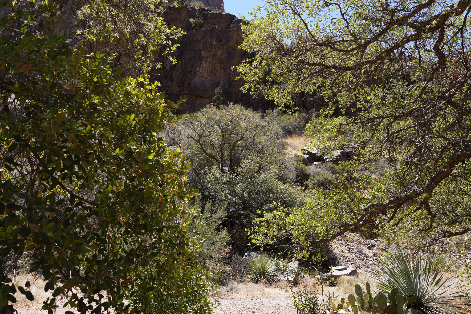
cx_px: 236
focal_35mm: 28
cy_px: 157
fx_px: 366
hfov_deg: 65.5
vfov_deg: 46.4
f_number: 9
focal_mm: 28
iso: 100
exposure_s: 1/100
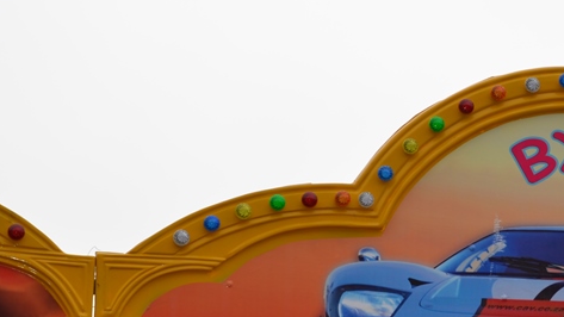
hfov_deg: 13.5
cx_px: 605
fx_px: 2333
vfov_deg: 7.8
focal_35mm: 156
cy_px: 272
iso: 100
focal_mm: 46
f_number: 9
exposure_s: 1/200
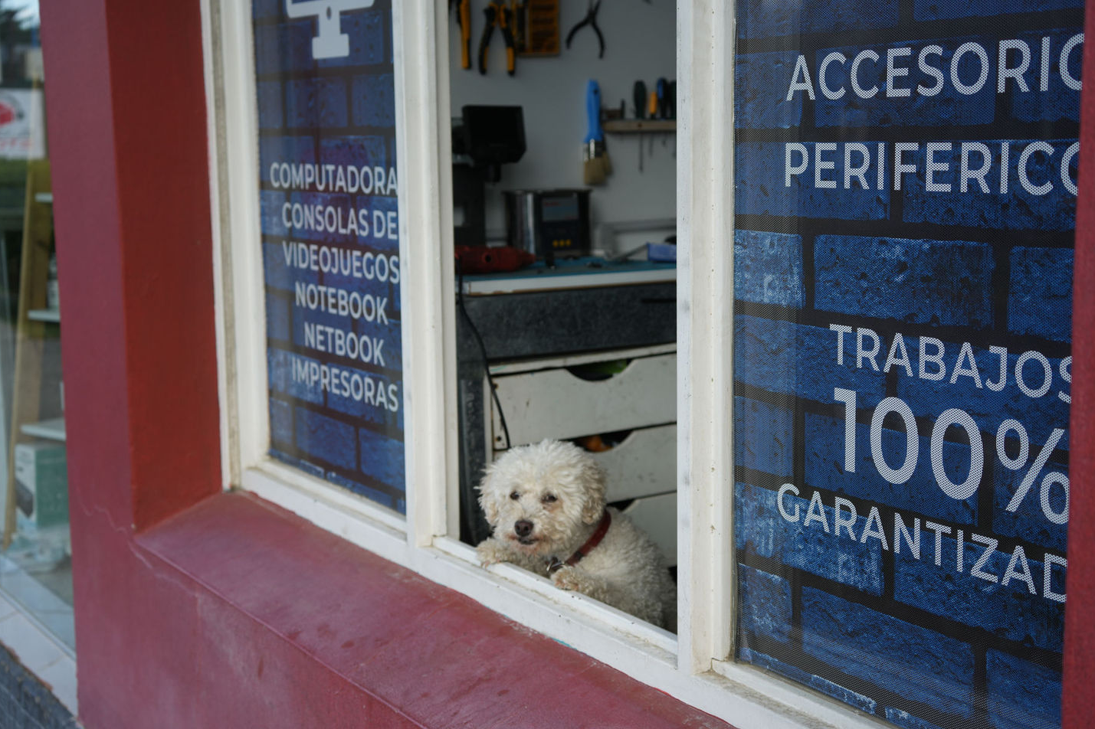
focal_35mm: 56
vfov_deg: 24.2
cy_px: 396
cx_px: 571
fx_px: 1703
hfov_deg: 35.6
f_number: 4.5
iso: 100
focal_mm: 50
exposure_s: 1/160
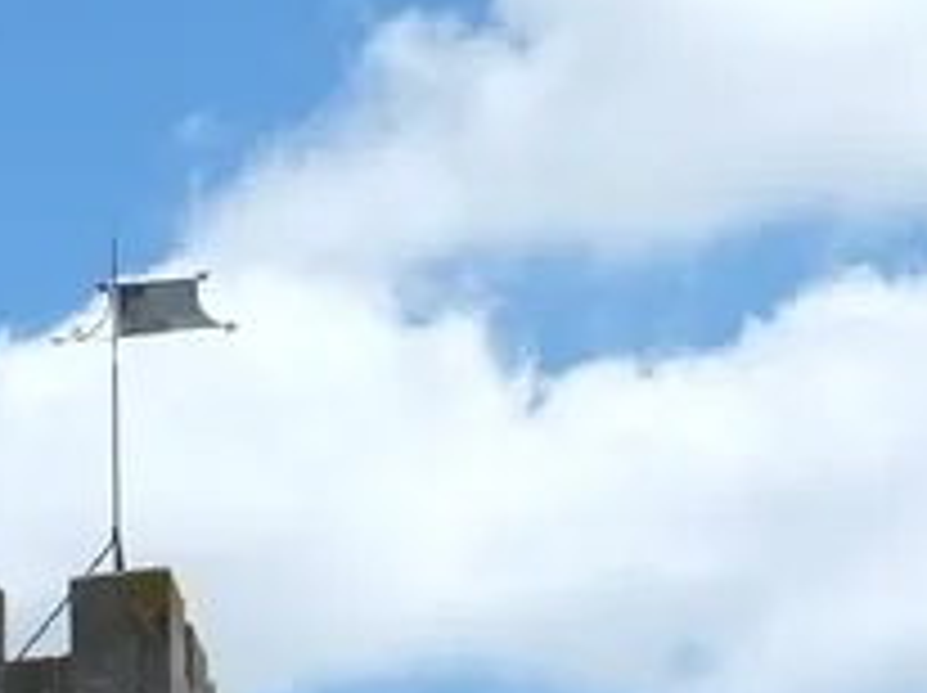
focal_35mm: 239
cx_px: -1328
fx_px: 6393
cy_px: 1870
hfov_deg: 7.7
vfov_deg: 5.9
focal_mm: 26.5
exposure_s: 1/350
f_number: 8
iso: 200
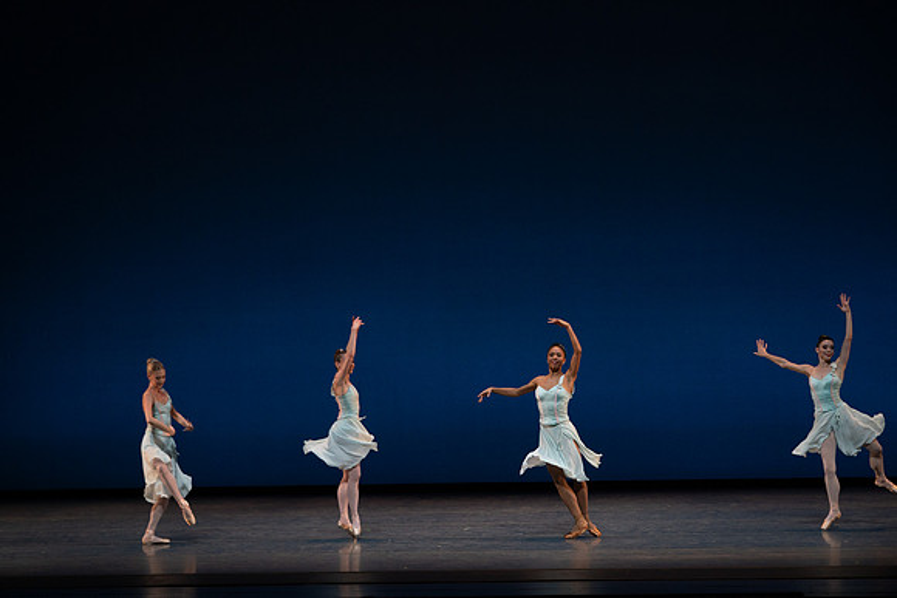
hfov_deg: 18.8
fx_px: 2716
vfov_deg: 12.6
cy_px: 299
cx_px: 448
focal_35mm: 109
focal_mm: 109
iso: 3200
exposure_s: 1/500
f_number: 8
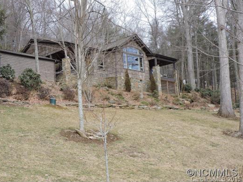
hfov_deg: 39.6
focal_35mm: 48
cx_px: 109
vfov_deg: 30.2
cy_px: 82
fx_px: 337
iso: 100
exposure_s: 1/320
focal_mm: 7.7
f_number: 3.4
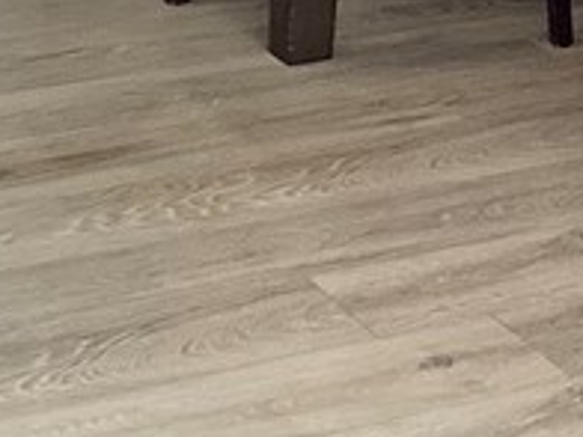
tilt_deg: -4.9
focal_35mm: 162
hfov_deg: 11.9
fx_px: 2728
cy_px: -621
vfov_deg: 8.4
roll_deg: -2.6
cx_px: 702
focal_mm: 3.3
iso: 64
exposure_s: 1/60
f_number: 2.4
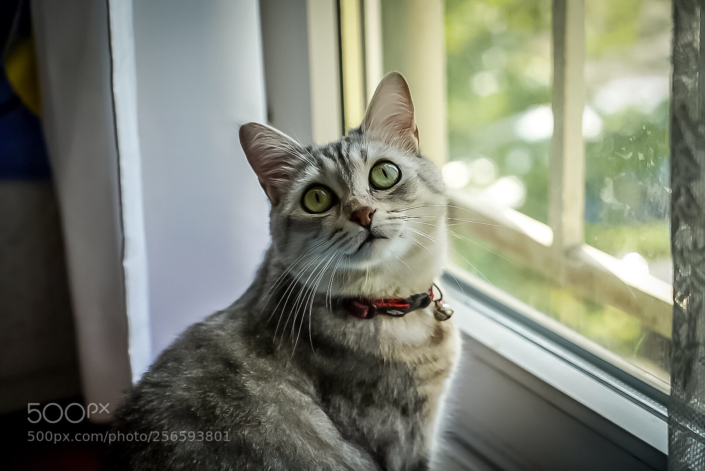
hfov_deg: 28.8
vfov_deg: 19.5
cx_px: 352
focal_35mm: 70
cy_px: 236
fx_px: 1372
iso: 100
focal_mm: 70
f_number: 4
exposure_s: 1/160
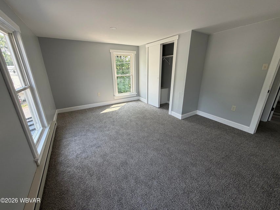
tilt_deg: -16.7
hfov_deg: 102.1
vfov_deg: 85.7
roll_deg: +1.4
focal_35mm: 14
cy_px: 105
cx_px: 140
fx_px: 113
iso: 80
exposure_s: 1/121
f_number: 2.2
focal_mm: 2.22
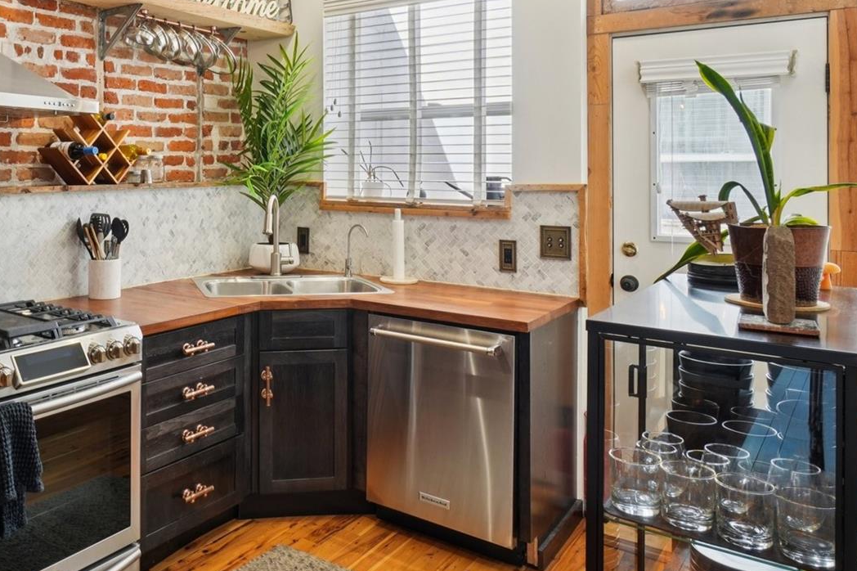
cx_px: 227
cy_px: 181
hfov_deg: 59.4
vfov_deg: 43.2
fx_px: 708
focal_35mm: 30
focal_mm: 13
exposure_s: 1/30
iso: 400
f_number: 8
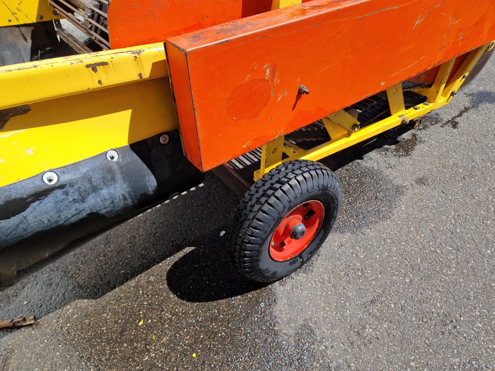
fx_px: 329
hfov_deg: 73.9
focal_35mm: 23
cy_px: 186
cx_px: 248
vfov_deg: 58.9
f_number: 1.8
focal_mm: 5.4
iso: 50
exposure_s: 1/974
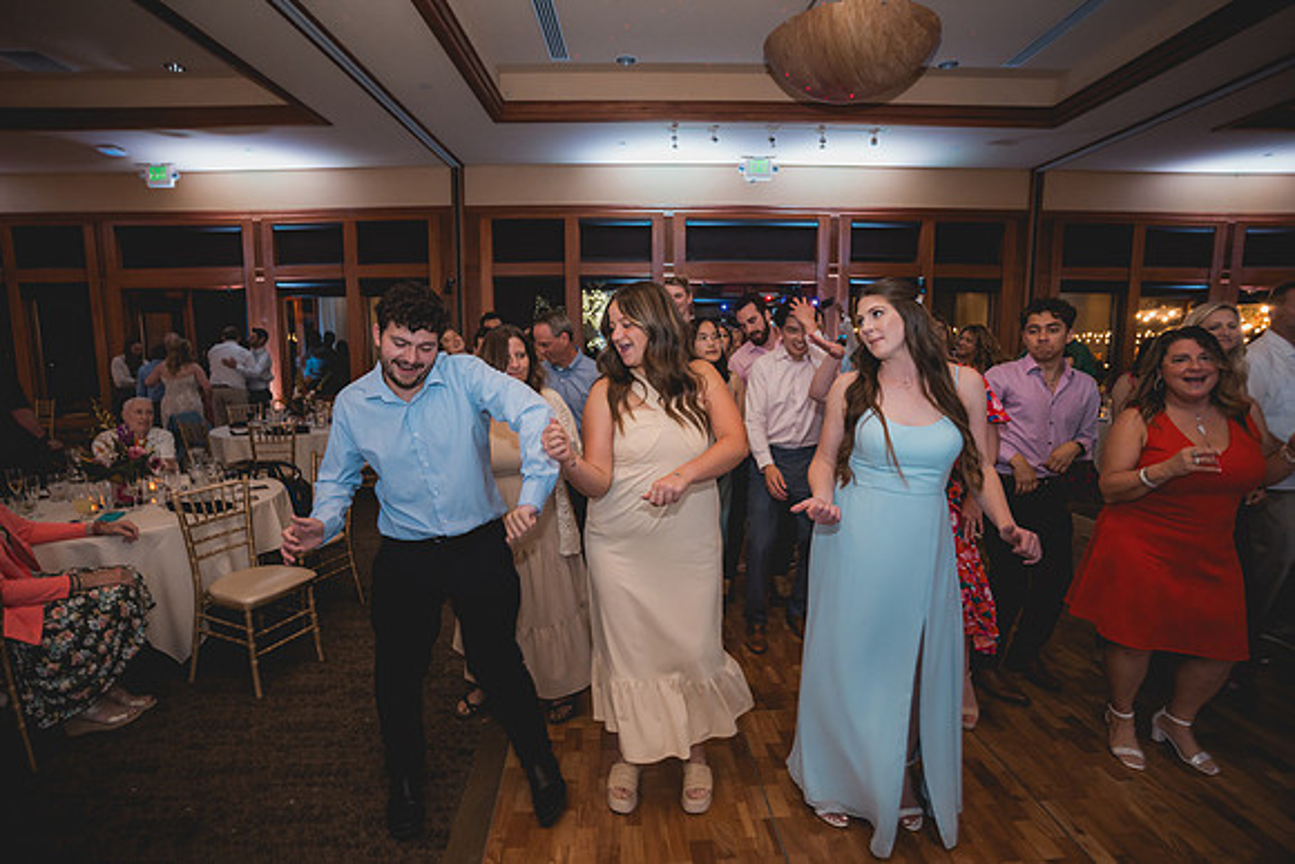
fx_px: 612
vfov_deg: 70.5
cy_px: 432
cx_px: 648
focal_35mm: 17
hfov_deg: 93.3
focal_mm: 17
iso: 2500
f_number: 2.8
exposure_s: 1/50
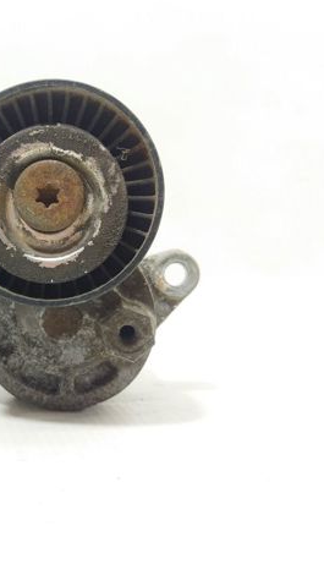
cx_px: 26
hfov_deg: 28.5
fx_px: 610
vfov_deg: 50.5
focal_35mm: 40
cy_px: 286
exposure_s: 1/50
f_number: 1.79
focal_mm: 4.71
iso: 134
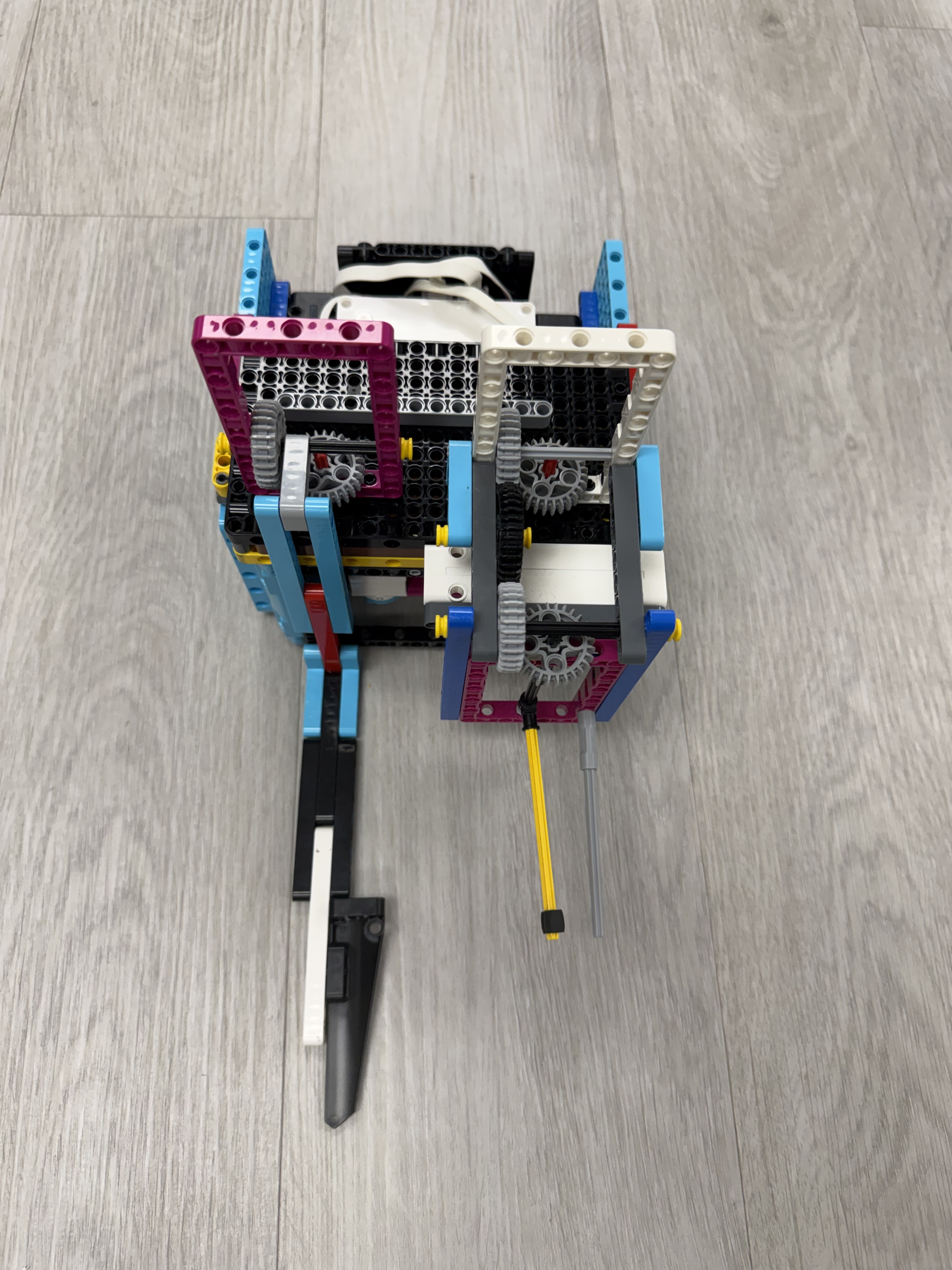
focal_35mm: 24
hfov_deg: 56.8
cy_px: 635
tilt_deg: -68.0
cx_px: 476
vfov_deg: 71.6
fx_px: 880
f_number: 1.78
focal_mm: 6.76
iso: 125
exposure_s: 1/120
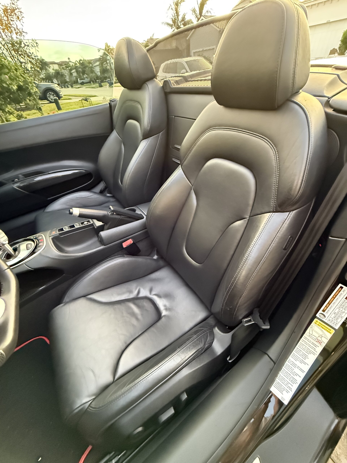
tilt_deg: -40.8
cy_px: 232
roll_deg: +6.0
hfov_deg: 85.7
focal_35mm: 14
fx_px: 187
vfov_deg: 102.1
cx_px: 174
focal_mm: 2.22
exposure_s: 1/60
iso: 1250
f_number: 2.2
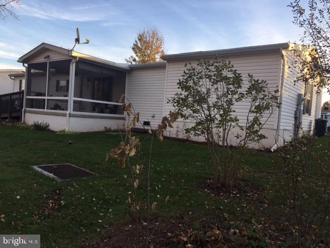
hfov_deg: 61.7
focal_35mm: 29
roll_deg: -5.0
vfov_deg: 48.2
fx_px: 276
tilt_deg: -3.7
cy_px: 124
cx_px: 165
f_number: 2.2
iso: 25
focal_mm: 4.15
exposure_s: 1/334
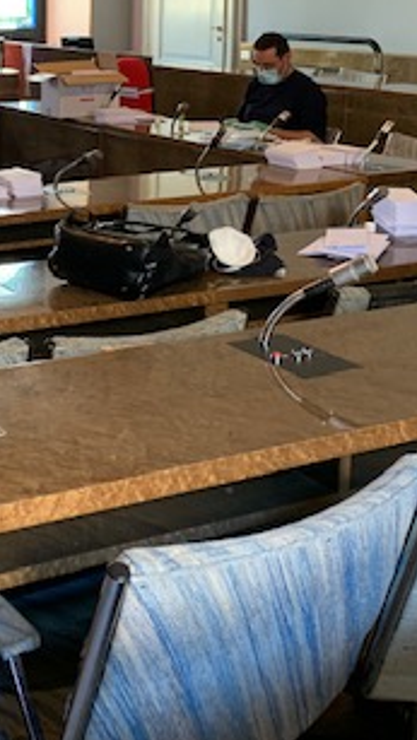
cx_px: -2
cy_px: 178
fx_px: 1158
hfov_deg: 19.8
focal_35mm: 59
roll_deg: +0.2
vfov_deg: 34.6
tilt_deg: -10.1
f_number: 1.8
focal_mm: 4.25
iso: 250
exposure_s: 1/50
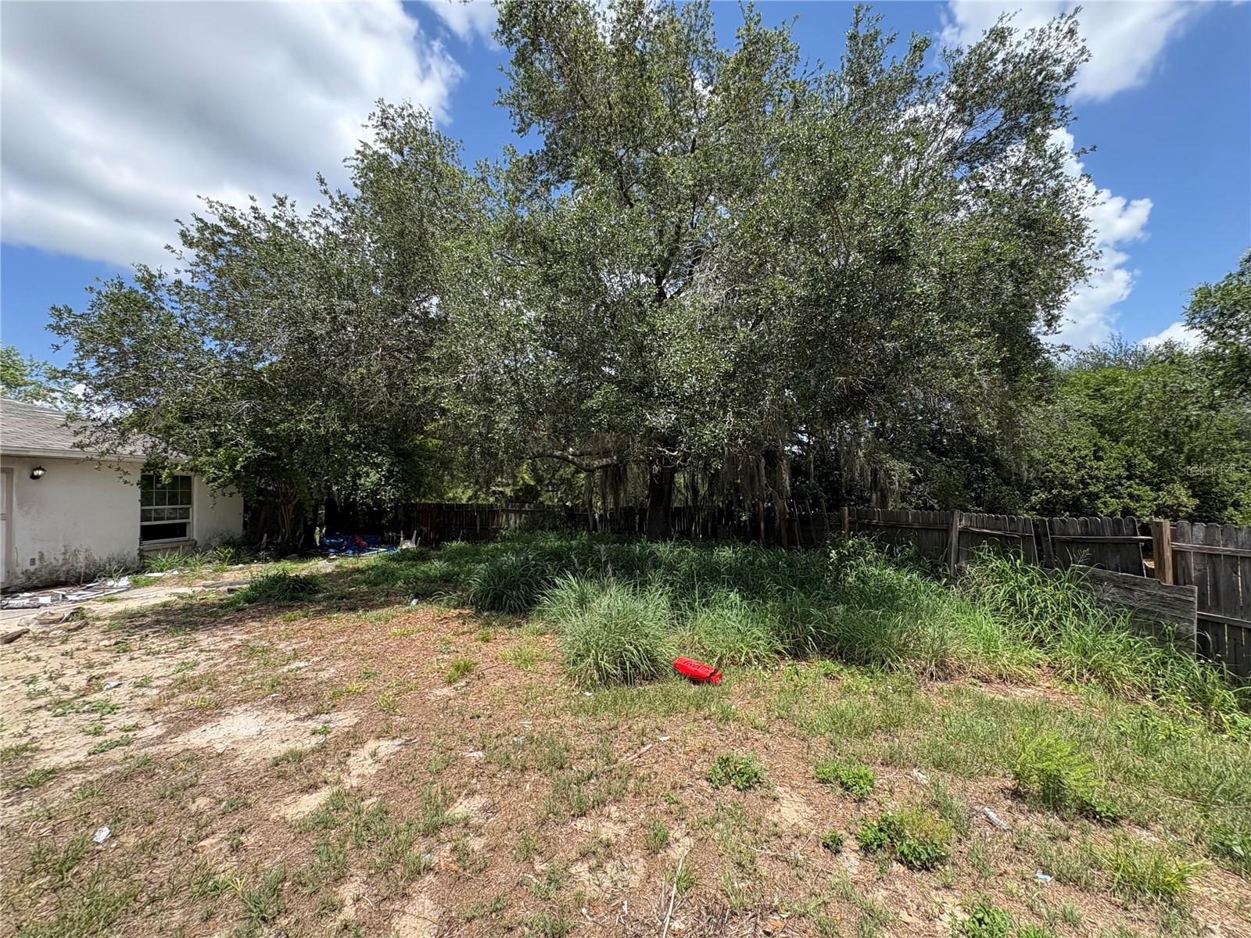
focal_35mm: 14
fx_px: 506
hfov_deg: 102.1
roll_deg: +2.7
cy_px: 469
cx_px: 626
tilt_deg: +3.3
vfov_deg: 85.7
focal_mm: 2.22
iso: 64
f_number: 2.2
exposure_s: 1/669
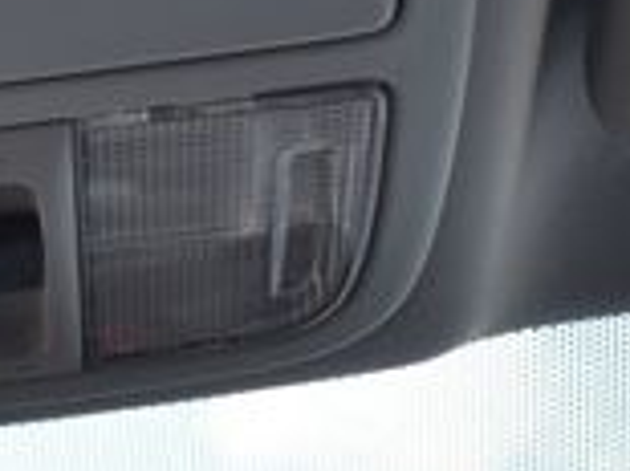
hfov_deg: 14.4
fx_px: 2382
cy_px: 20
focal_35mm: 131
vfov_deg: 11.2
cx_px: -211
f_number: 3.8
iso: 200
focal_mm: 22
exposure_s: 1/100
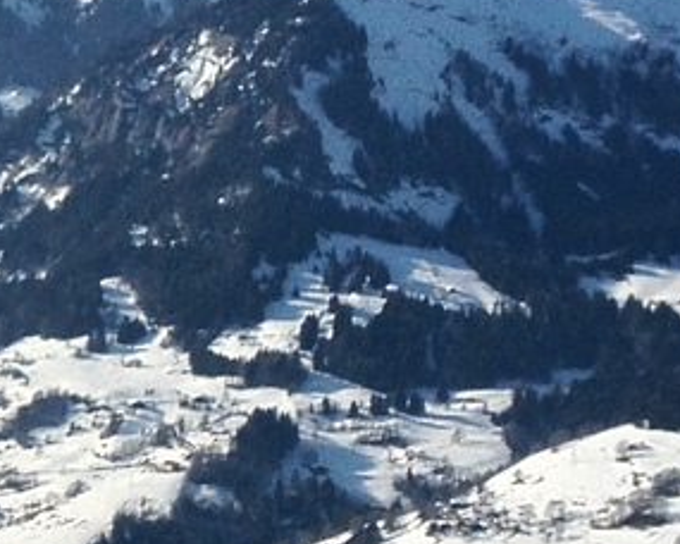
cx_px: -282
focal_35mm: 192
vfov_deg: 8.1
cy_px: 212
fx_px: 3864
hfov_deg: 9.8
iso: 64
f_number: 2.4
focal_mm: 4.28
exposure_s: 1/3460
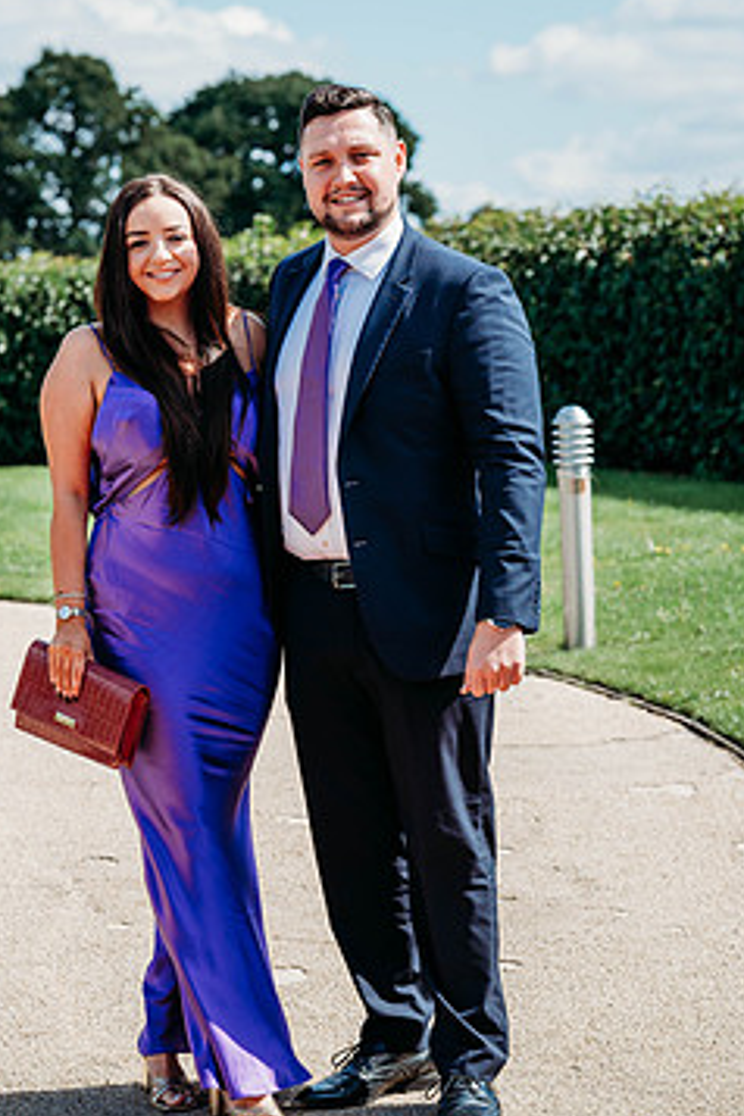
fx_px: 3317
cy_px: 610
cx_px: 345
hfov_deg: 12.8
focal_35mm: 107
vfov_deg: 19.1
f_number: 5
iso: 100
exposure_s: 1/400
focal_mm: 85
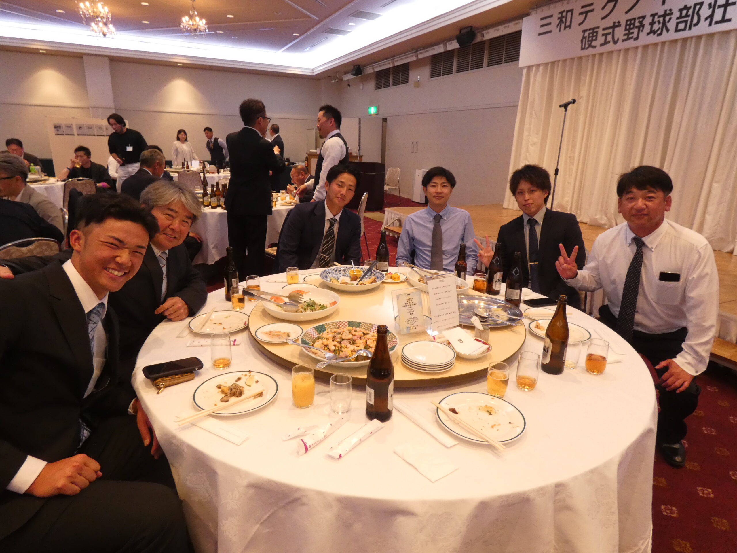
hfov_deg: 81.7
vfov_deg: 66.0
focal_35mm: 20
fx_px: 426
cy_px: 276
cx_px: 368
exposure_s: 1/60
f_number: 2.8
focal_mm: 3.6
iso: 400
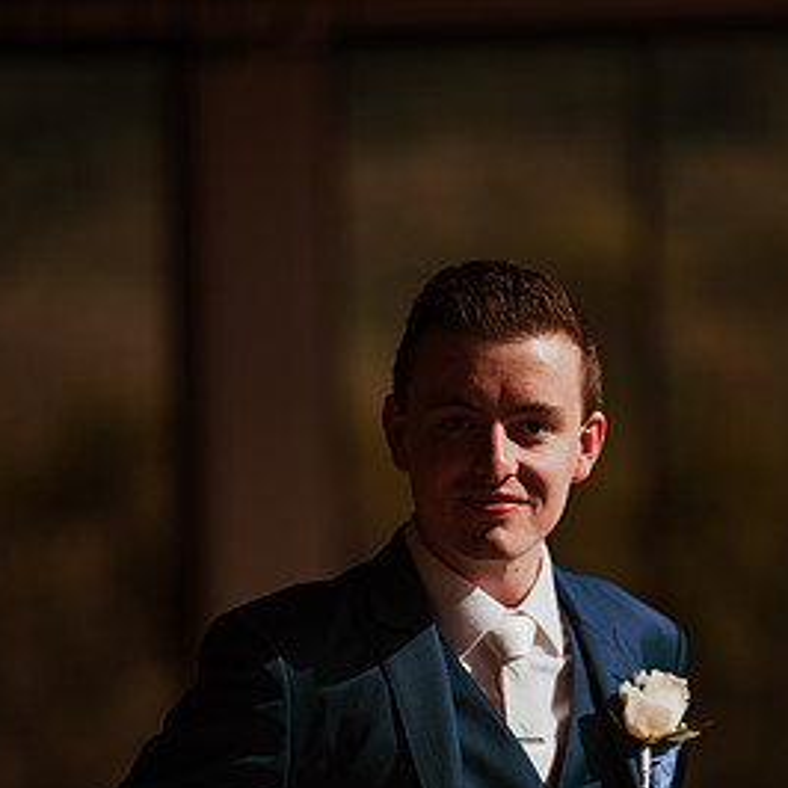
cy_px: 664
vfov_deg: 9.0
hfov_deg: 9.0
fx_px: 4996
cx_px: 410
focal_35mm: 194
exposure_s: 1/4000
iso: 100
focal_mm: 135
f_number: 1.8
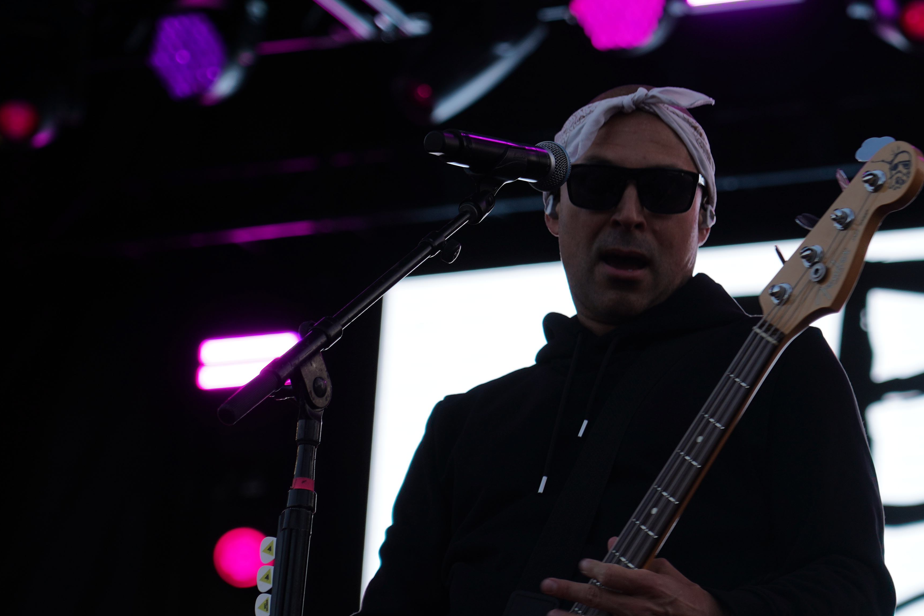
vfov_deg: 7.5
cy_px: 427
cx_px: 631
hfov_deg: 11.3
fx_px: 4671
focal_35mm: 182
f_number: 4.5
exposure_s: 1/160
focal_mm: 105
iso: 100
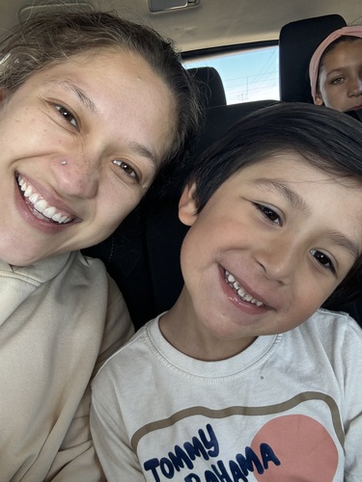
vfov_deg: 60.0
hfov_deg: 46.8
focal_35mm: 30
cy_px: 241
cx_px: 181
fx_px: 418
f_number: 1.9
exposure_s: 1/62
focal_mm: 2.69
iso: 80
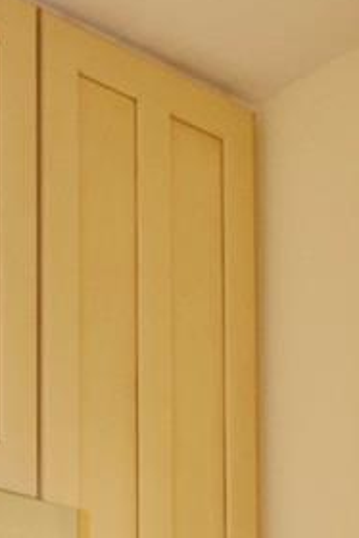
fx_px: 1344
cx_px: -269
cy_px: 893
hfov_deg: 13.7
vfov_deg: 18.8
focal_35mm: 90
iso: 1600
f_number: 4
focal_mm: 14
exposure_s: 1/60
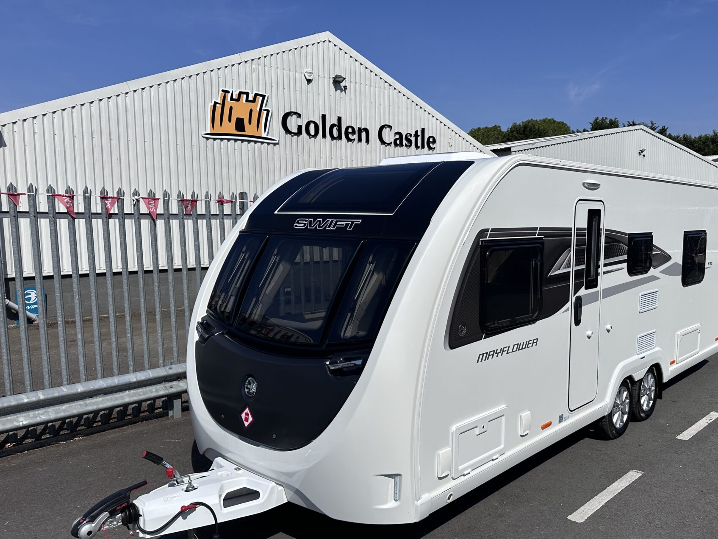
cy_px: 279
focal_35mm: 29
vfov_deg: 48.2
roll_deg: +0.0
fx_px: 601
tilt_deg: -6.0
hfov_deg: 61.2
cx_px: 423
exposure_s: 1/12048
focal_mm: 6.86
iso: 80
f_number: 1.78
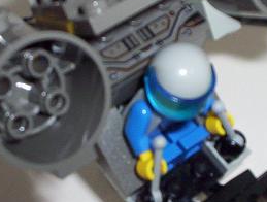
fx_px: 704
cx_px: 180
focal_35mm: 91
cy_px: 110
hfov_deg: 21.4
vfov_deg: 16.3
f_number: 4.5
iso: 140
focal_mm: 4.99
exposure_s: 1/60
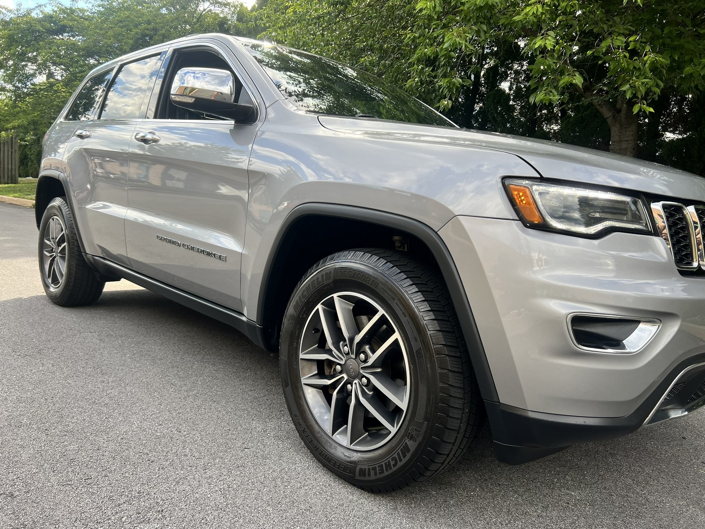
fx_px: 530
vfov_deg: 53.1
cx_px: 352
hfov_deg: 67.3
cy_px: 264
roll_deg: -4.5
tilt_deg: -7.9
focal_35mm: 26
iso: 50
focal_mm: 5.7
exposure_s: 1/674
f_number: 1.5
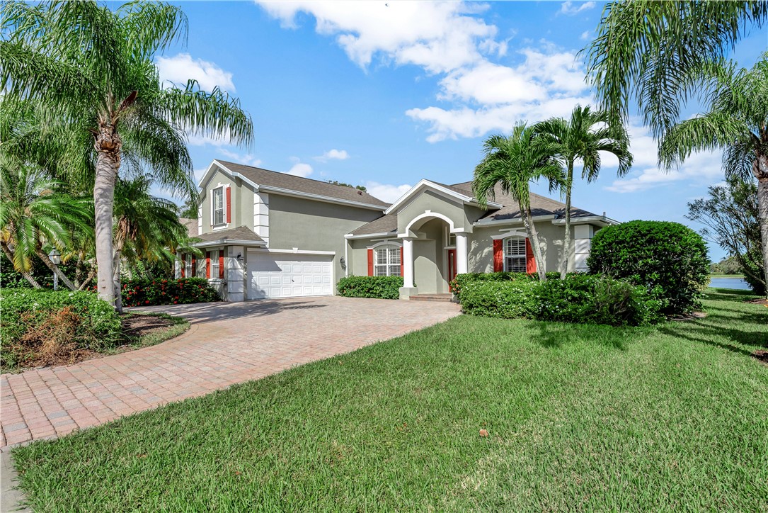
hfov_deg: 86.9
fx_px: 405
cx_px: 384
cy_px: 256
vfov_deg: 64.6
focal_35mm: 19
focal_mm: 19
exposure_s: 1/500
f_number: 10
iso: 100
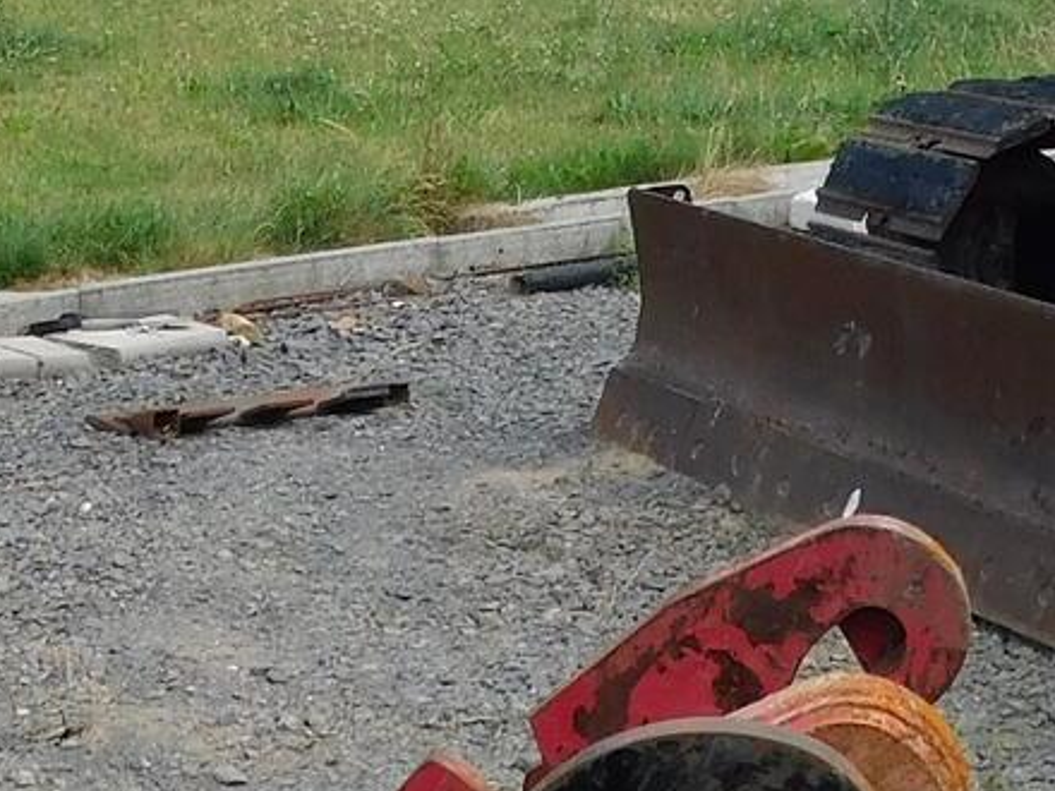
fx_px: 3261
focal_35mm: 107
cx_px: 676
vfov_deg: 13.2
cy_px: -312
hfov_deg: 18.3
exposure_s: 1/800
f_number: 3
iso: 125
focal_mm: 4
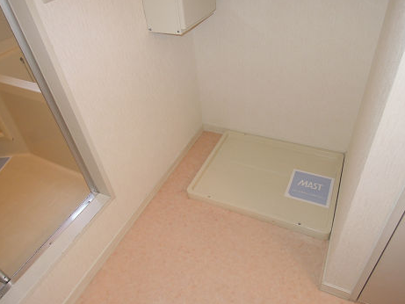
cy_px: 147
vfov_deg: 54.9
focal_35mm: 25
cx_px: 202
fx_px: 293
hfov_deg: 69.4
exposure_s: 1/30
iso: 200
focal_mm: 4.3
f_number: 2.8
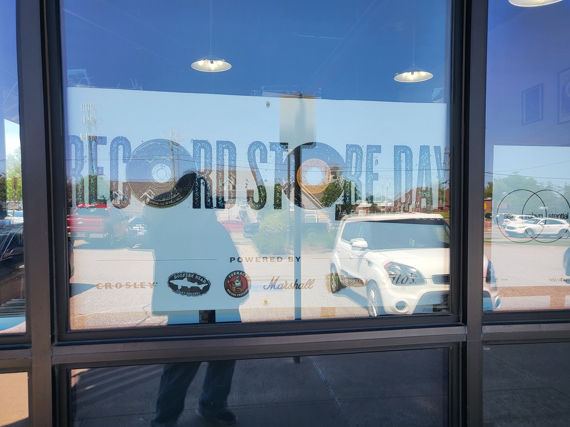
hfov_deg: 67.3
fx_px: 428
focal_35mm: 26
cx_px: 285
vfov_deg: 53.1
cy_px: 214
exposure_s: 1/801
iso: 50
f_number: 1.8
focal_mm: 4.25
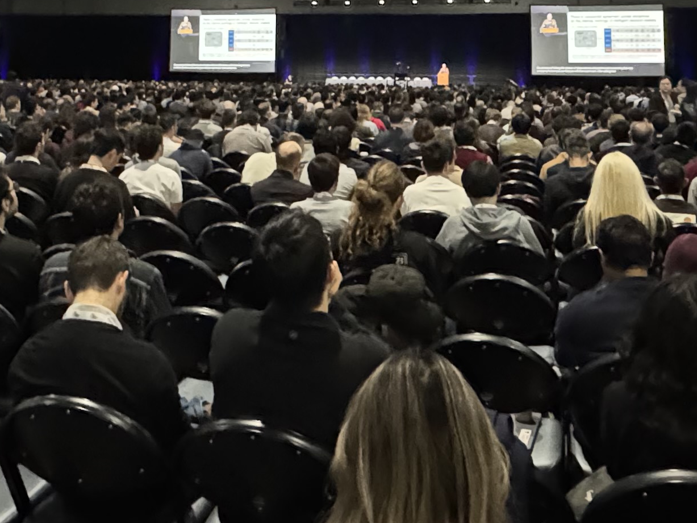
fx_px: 926
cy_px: -13
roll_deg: -1.0
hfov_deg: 41.0
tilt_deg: +3.6
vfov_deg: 29.2
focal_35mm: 46
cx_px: 274
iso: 1600
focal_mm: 2.22
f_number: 2.2
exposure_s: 1/40
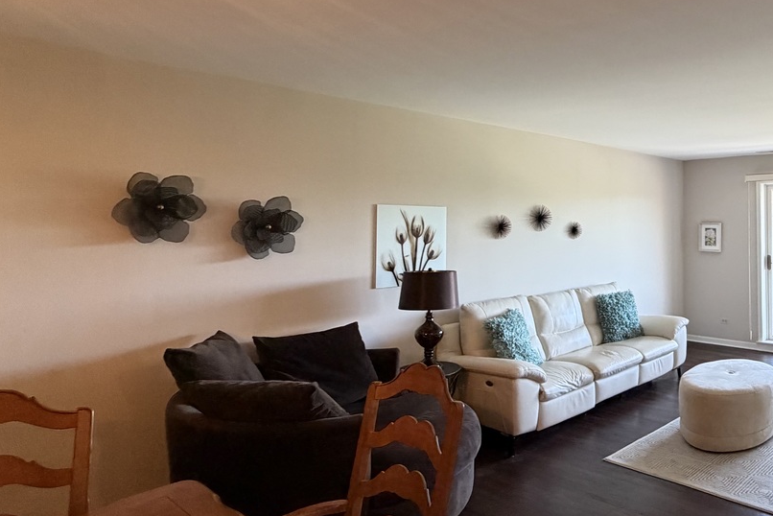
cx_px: 626
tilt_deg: +2.7
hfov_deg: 63.0
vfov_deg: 49.3
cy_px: 206
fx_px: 558
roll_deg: +0.0
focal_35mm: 26
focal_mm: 2.22
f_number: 2.2
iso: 400
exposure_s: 1/60
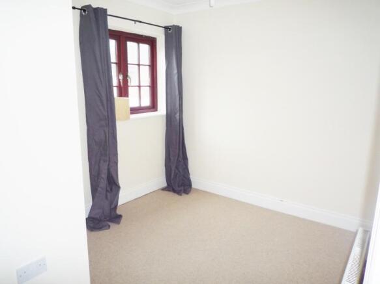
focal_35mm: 25
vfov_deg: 54.9
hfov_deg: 69.4
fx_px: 274
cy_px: 142
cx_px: 190
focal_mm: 4.4
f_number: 2.8
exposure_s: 1/30
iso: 100
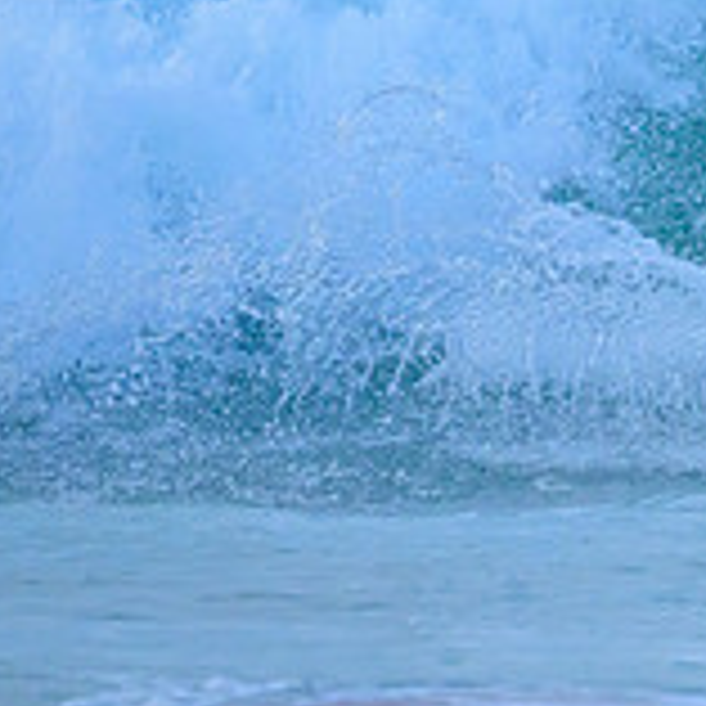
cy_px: 61
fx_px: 57986
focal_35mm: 2513
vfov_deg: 0.7
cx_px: 1210
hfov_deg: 0.7
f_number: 6.3
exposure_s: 1/2000
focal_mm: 800
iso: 2800
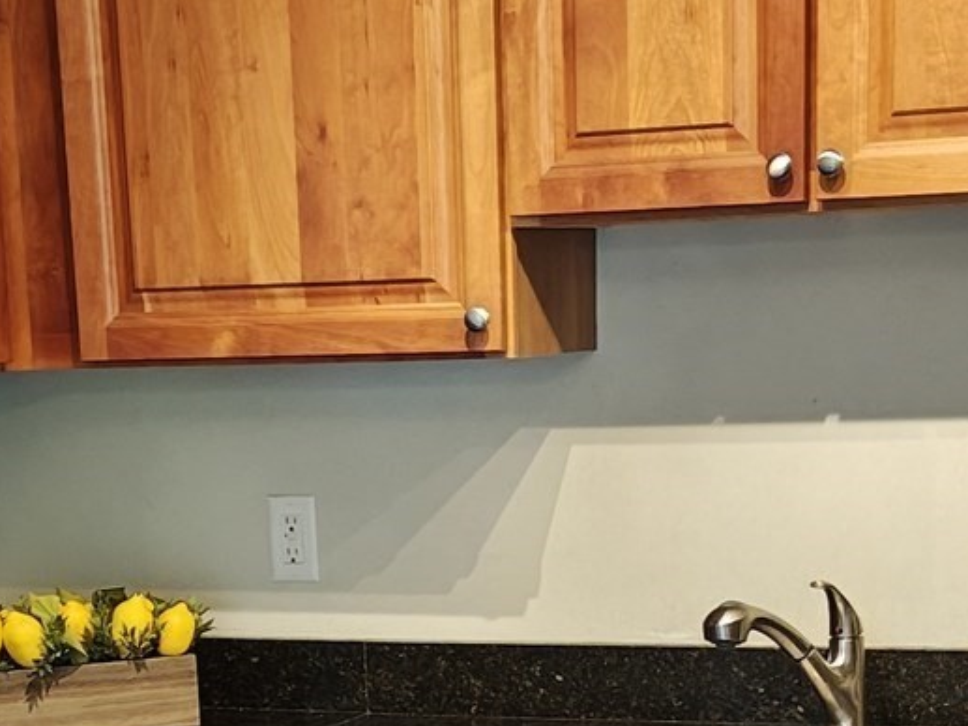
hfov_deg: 19.8
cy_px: 1076
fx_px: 2769
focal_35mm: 99
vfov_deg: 14.0
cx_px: 412
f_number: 1.7
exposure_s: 1/40
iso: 1744
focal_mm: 4.68
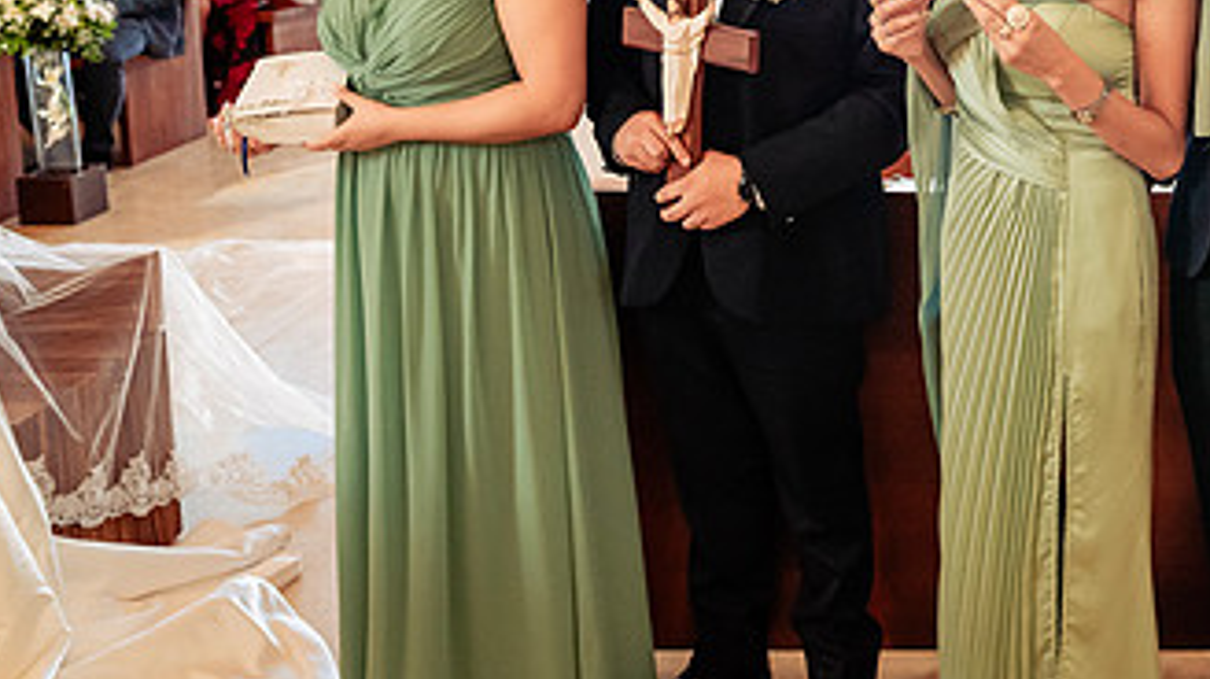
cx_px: 1018
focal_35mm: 45
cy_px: -13
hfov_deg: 42.8
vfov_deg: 25.1
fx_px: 1443
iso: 2500
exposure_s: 1/125
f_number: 4.5
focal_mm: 24
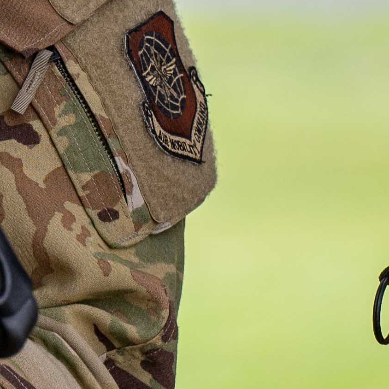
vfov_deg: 2.2
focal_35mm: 792
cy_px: -61
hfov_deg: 2.2
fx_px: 10069
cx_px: 30
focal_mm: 130
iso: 160
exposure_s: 1/500
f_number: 4
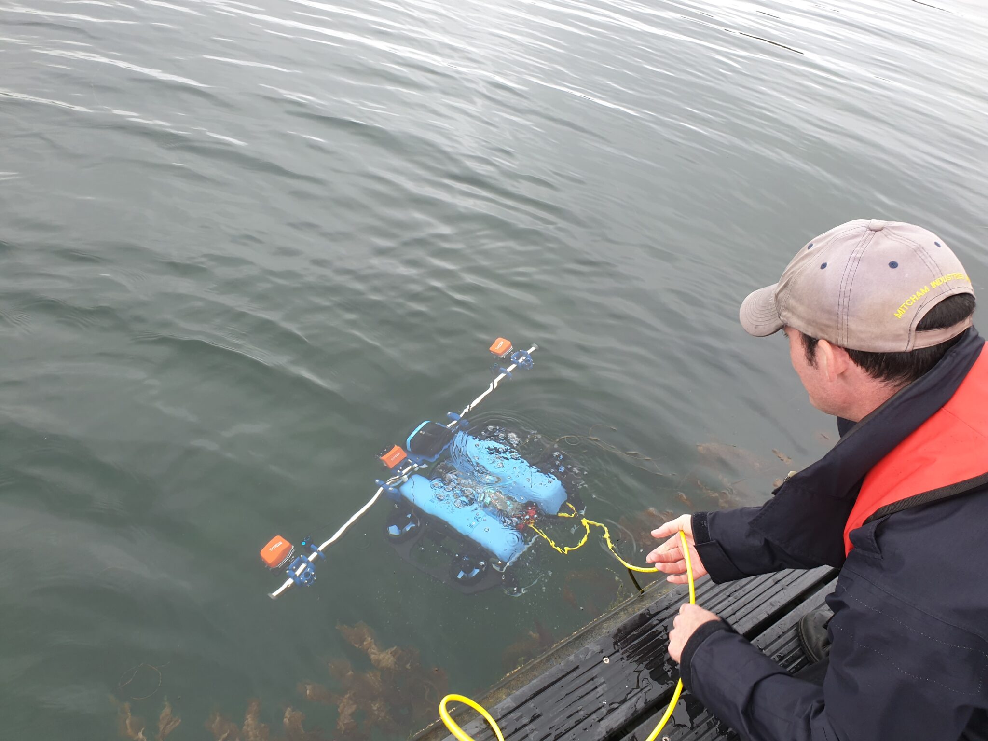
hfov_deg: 67.3
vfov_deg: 53.1
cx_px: 494
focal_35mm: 26
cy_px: 370
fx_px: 742
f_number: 2.4
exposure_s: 1/168
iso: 50
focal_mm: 4.3
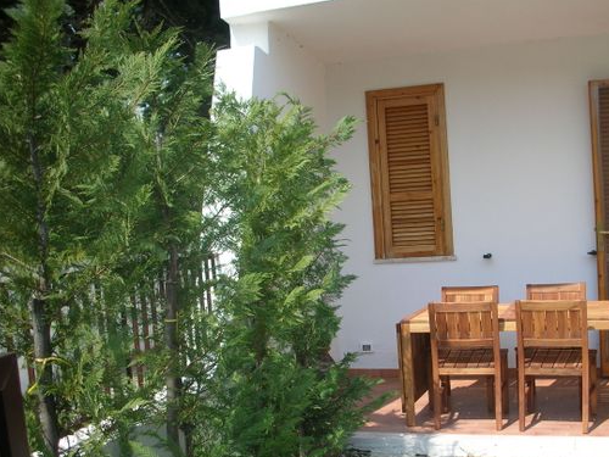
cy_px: 272
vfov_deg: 34.2
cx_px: 358
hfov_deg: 44.6
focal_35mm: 42
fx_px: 739
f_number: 8.5
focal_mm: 5.8
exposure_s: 1/67
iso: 50
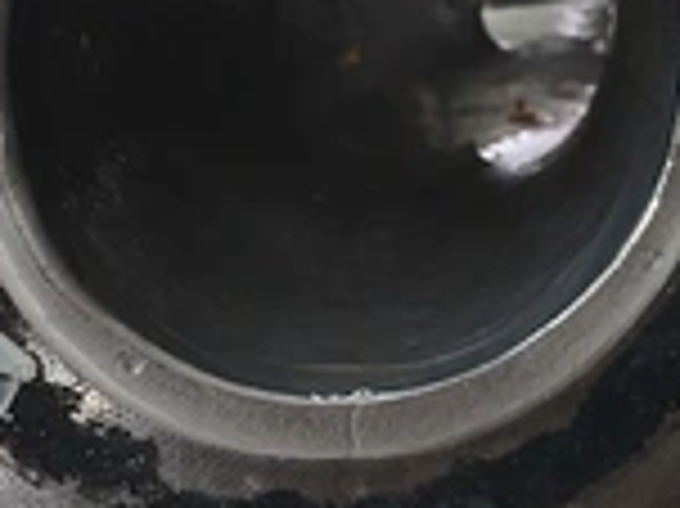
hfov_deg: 28.1
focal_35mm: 69
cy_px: 139
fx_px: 1354
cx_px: 257
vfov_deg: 21.1
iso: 25
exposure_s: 1/24
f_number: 1.8
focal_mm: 4.25
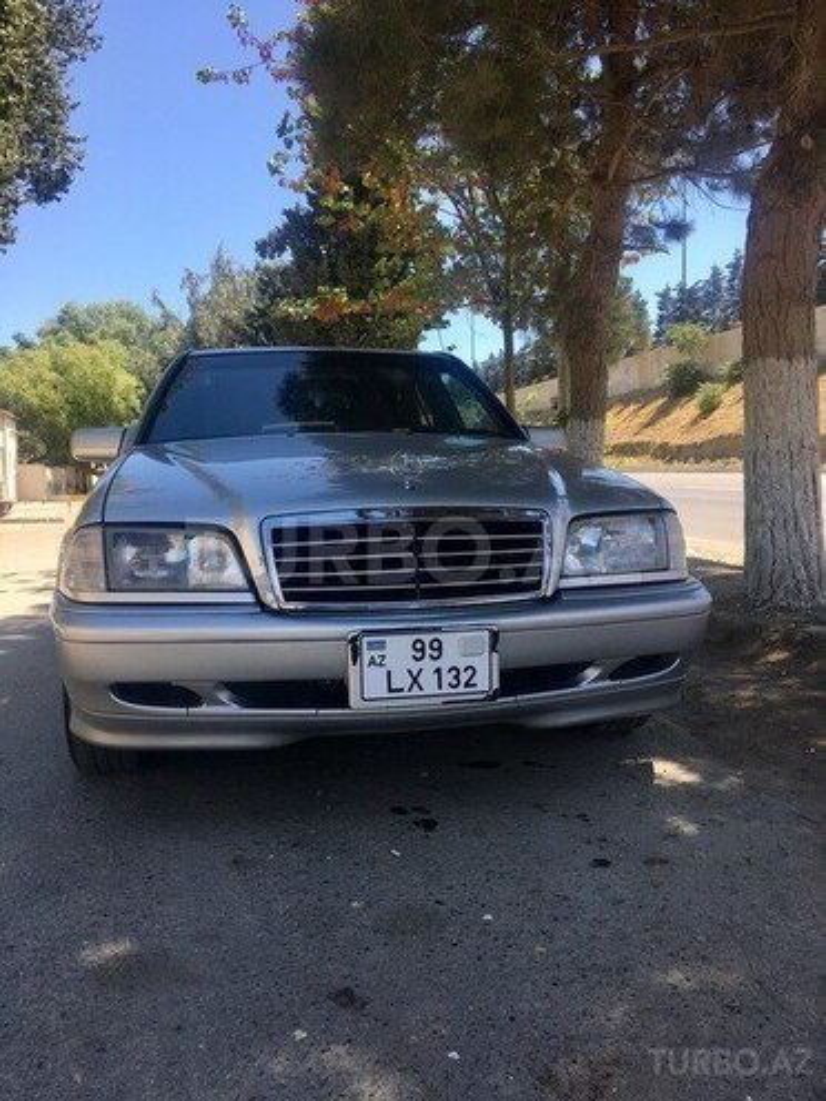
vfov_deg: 61.7
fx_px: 923
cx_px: 413
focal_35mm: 29
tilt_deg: -2.1
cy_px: 550
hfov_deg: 48.2
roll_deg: +1.9
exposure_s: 1/549
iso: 25
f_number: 2.2
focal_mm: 4.15
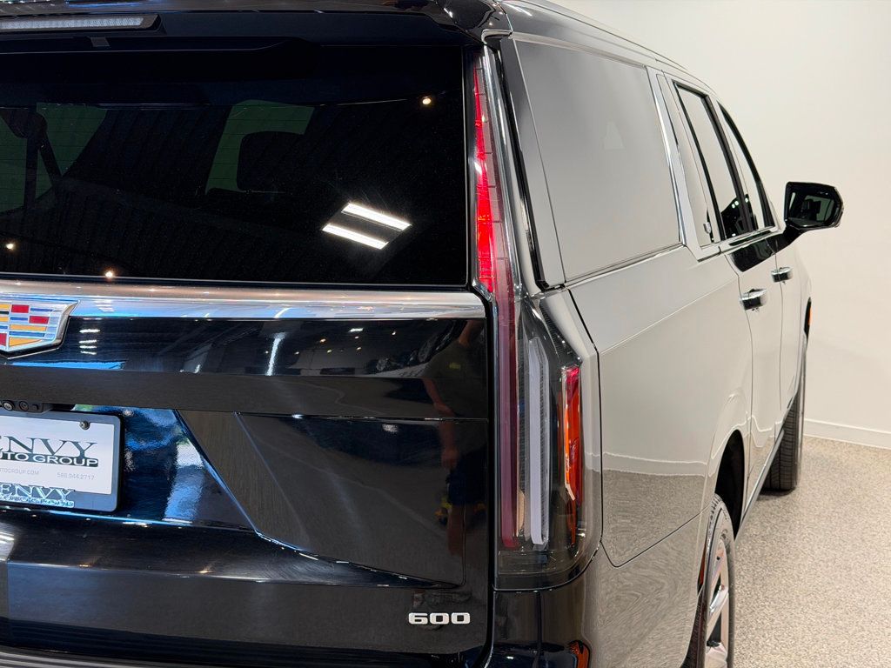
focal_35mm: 48
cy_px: 334
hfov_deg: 39.7
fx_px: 1235
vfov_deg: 30.3
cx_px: 446
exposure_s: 1/120
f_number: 1.78
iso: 100
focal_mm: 6.76
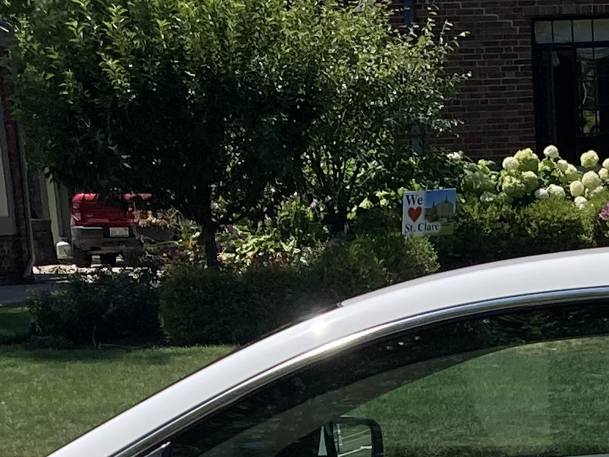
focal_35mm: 136
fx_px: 2393
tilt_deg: -19.9
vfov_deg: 9.8
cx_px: 695
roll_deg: +1.9
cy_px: 1044
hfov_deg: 14.1
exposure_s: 1/1779
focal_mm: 3.99
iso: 20
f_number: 1.8
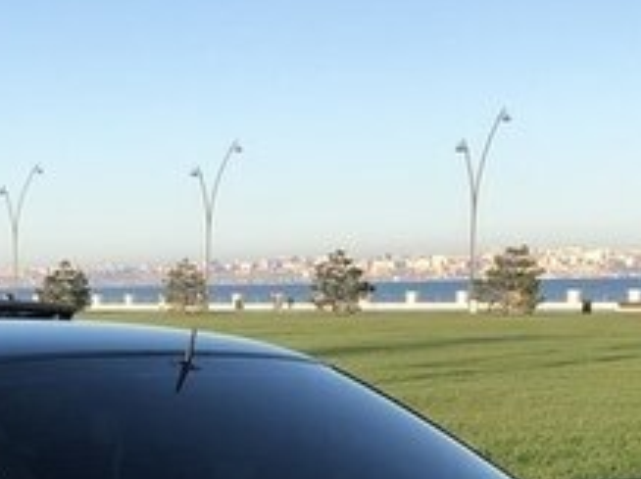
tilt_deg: -13.8
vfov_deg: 15.8
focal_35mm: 88
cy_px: 654
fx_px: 1628
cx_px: 85
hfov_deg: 21.8
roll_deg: +0.3
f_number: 1.8
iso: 20
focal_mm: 3.99
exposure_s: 1/615
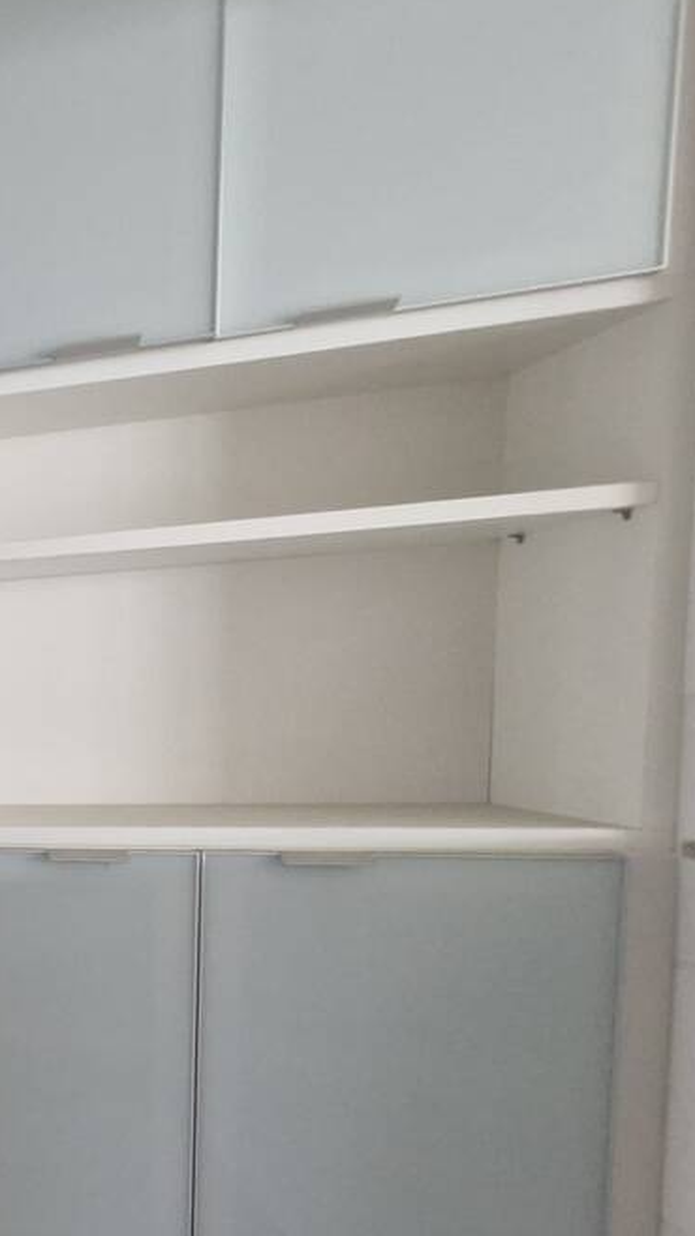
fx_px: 1016
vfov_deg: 61.3
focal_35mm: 31
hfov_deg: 20.3
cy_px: 810
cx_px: -650
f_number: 2.2
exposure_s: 1/60
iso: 320
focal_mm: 1.74
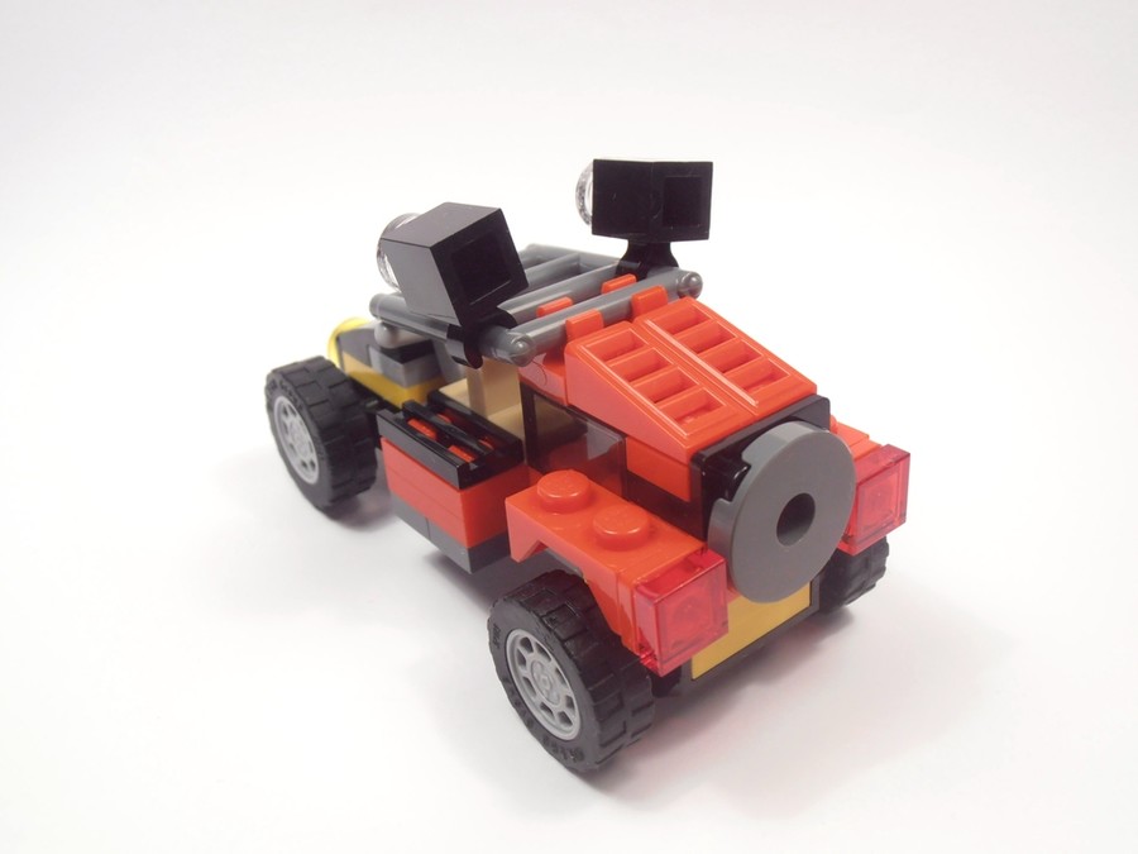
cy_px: 427
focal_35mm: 37
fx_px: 1216
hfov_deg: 50.1
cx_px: 569
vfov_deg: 38.7
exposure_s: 1/50
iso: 80
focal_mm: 6.61
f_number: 3.9
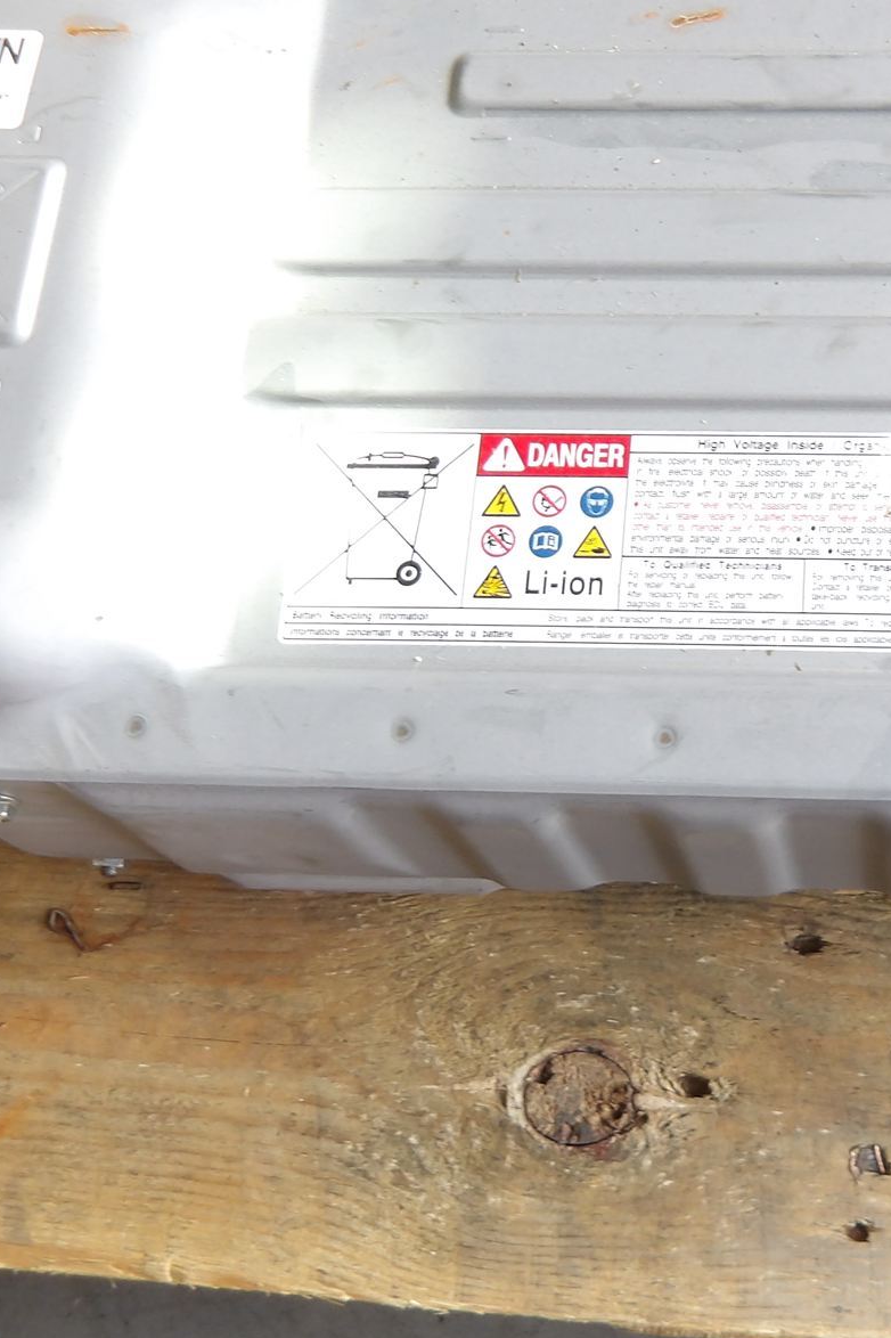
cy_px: 547
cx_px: 758
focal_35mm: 49
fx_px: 1820
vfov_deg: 40.2
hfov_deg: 26.8
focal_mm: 4.9
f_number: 3
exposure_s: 1/60
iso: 100
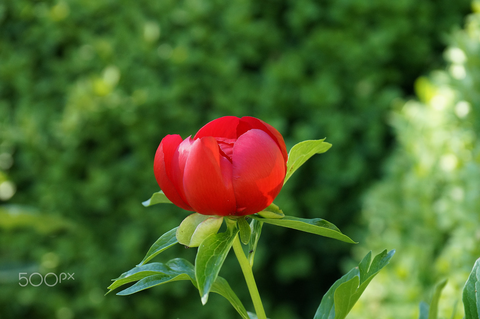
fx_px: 2697
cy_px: 160
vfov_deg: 6.8
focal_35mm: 202
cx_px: 240
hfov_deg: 10.2
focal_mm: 135
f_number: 5.6
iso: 640
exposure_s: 1/250
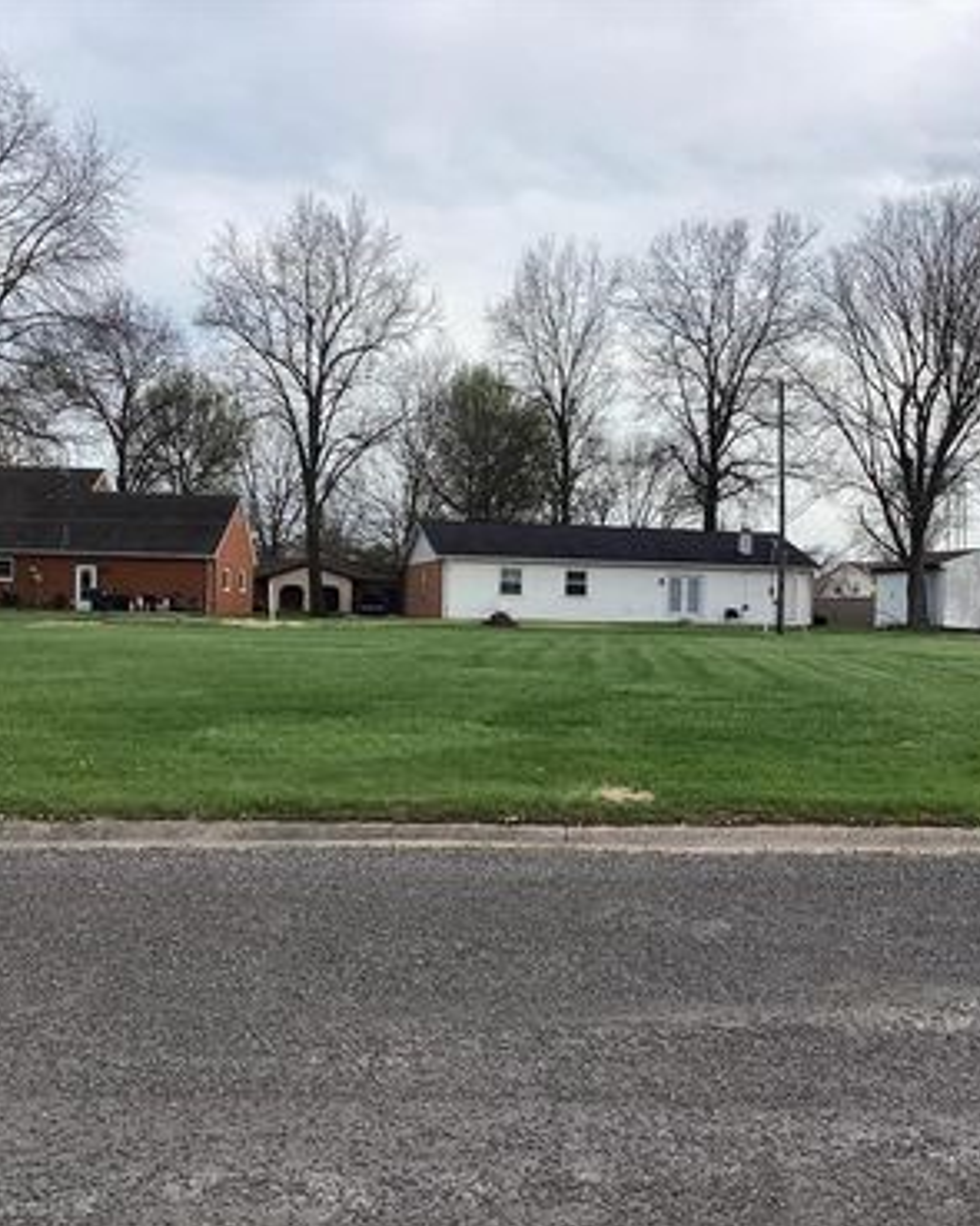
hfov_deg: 36.4
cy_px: 616
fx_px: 1487
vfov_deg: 44.8
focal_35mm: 41
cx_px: 581
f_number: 2.4
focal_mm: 3.3
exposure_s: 1/741
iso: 25
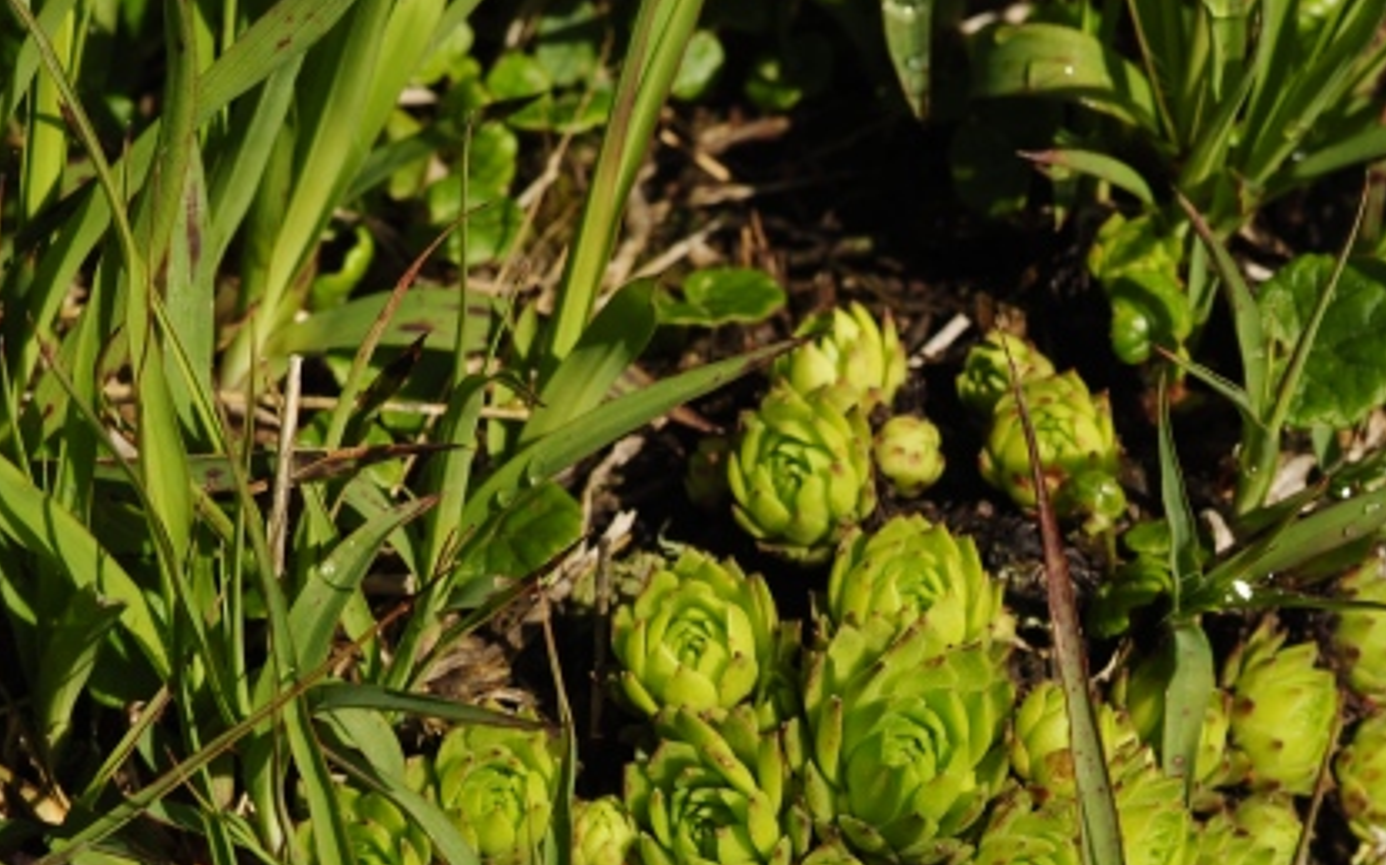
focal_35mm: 251
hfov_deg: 8.3
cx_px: 1229
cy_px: 852
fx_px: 9477
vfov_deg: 5.2
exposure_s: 1/250
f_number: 8
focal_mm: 85
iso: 100
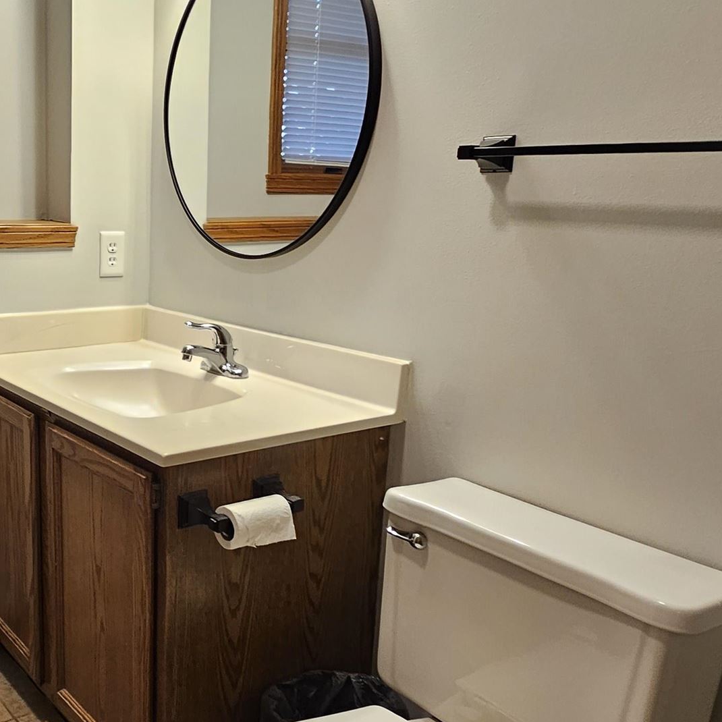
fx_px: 779
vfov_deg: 49.7
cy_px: 388
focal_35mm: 33
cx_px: 129
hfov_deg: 46.7
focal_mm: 2.2
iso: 125
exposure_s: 1/60
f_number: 2.2
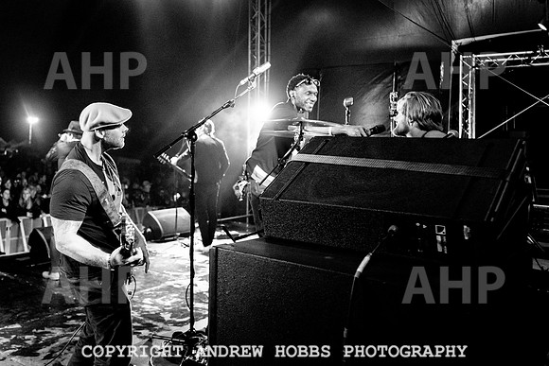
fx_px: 560
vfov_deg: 35.9
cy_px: 126
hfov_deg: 51.4
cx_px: 189
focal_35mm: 37
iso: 8000
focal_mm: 28
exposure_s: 1/500
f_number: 4
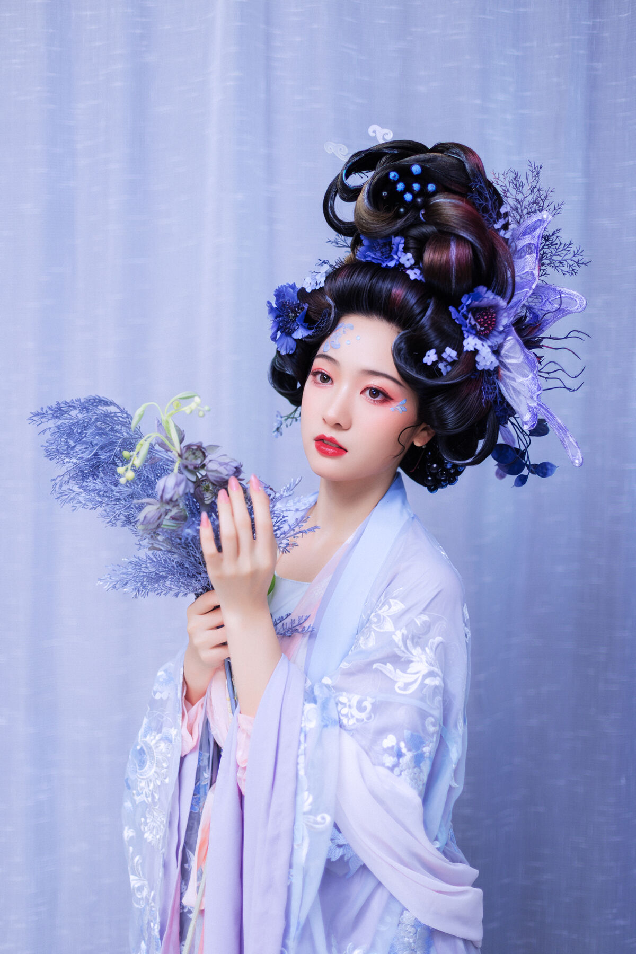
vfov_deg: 39.6
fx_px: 1325
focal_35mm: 50
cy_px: 477
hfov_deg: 27.0
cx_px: 318
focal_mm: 50
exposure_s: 1/125
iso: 100
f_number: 1.8
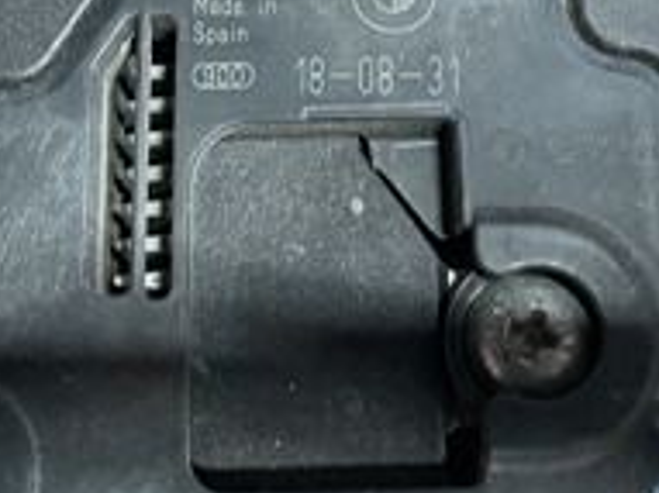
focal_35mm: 87
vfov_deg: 16.3
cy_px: -98
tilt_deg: -71.6
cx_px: 331
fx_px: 1655
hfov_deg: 22.5
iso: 400
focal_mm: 4.2
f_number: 1.6
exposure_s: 1/60
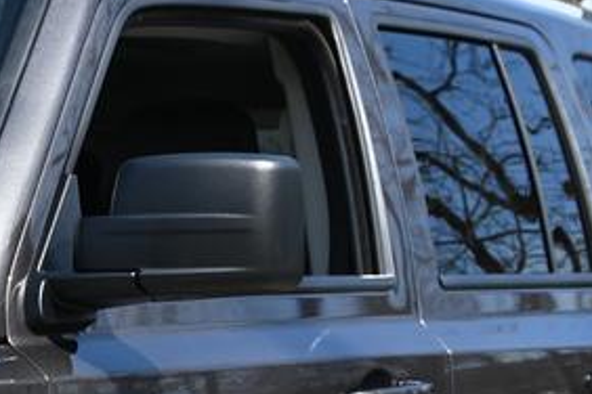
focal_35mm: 168
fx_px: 2762
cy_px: 491
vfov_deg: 8.1
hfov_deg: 11.4
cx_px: -460
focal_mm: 37
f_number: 6.3
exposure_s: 1/320
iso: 100
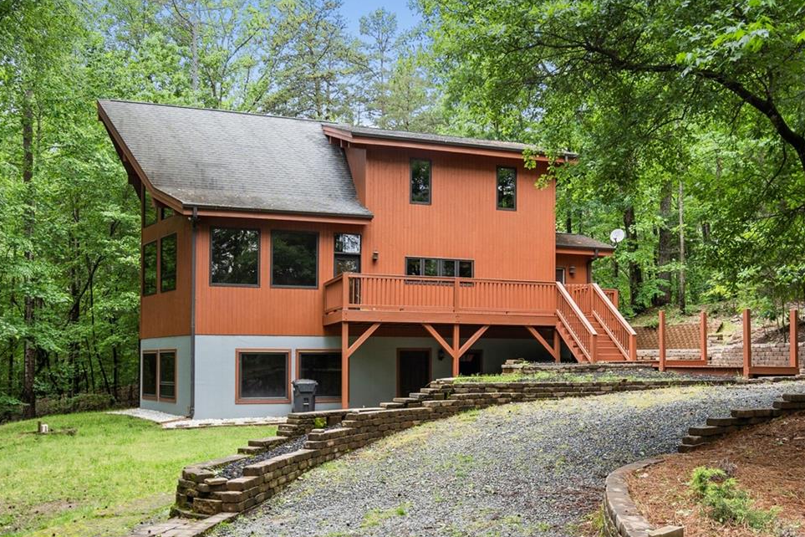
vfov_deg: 70.4
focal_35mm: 17
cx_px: 395
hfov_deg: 93.3
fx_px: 380
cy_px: 268
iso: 100
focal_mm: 16
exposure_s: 1/60
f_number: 4.5
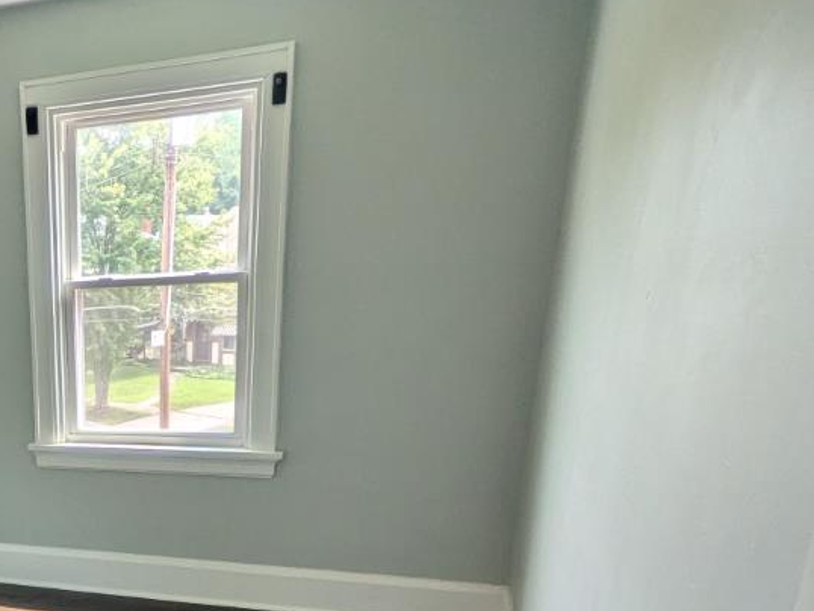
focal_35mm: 39
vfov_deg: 34.4
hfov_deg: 41.3
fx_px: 917
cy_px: 569
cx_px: -11
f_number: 2.2
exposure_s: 1/78.4
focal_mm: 1.85
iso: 45
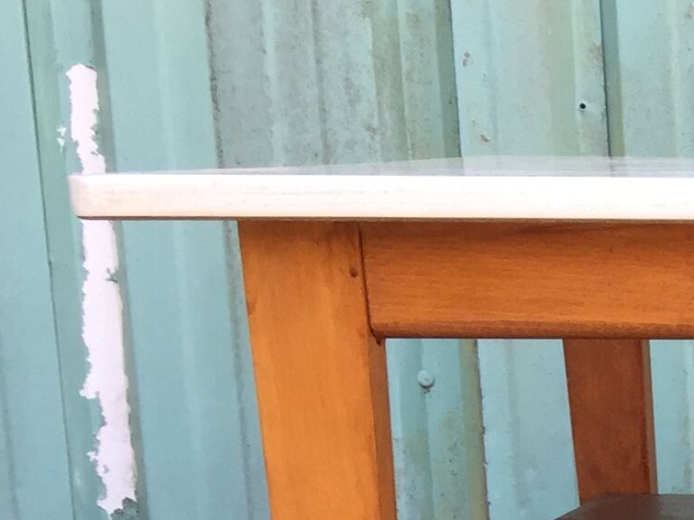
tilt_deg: -14.4
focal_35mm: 125
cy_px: 882
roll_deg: -3.2
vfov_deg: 11.2
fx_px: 2506
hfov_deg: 13.4
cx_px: 1405
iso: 32
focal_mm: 4.15
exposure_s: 1/50
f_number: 2.2
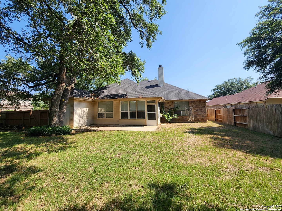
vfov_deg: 89.9
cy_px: 106
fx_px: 106
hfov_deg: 106.2
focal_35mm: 13
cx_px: 141
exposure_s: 1/1290
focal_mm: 2.2
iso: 50
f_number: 2.2
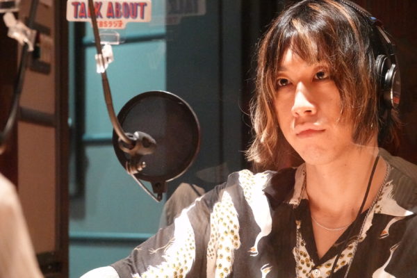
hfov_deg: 14.3
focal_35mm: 144
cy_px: 139
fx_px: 1668
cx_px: 208
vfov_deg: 9.5
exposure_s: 1/125
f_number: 4
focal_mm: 52.82
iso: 6400
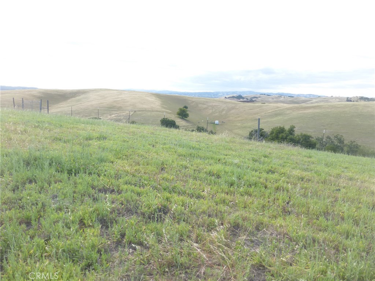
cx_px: 188
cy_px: 140
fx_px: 260
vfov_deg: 56.8
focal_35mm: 24
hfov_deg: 71.6
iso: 100
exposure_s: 1/200
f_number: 4
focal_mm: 4.3
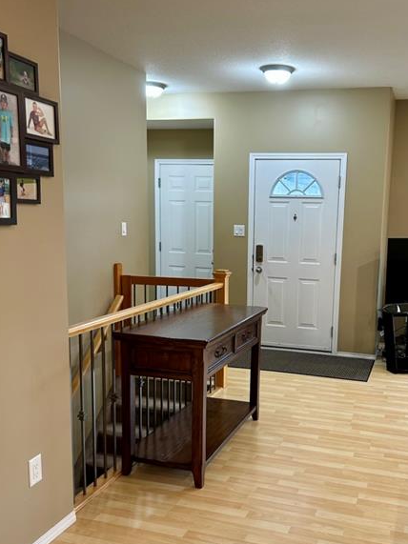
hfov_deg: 40.2
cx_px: 268
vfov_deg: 52.5
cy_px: 299
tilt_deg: -9.1
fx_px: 550
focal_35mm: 35
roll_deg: -2.1
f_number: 1.5
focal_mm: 5.7
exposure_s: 1/60
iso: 125
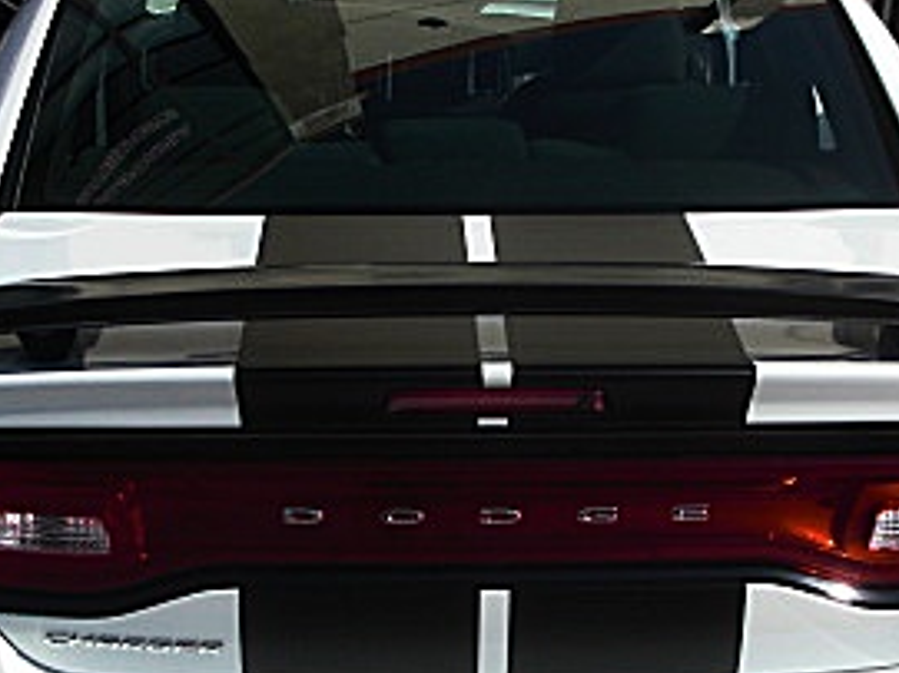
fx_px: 2207
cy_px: 368
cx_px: 445
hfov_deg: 23.0
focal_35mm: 85
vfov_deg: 17.3
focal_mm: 6.3
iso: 50
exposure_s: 1/200
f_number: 7.9
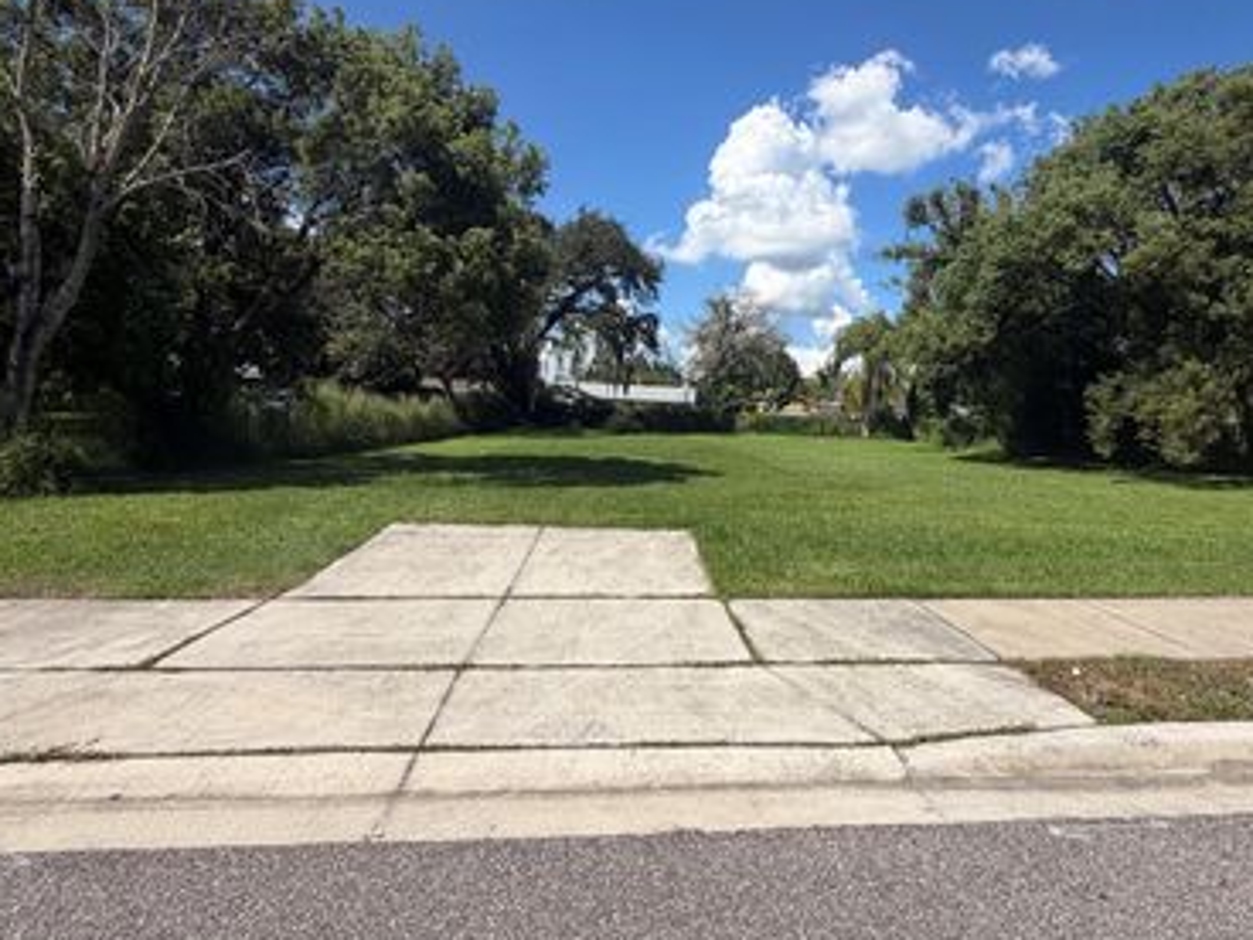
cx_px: 705
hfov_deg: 84.3
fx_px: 688
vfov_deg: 68.0
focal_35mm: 19
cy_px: 373
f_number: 2.2
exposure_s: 1/1068
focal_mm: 2.22
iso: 20
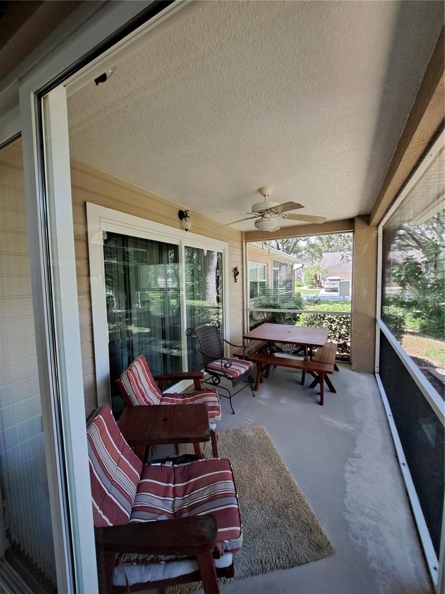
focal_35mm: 13
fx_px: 223
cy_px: 297
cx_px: 222
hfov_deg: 89.9
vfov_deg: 106.2
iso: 100
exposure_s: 1/40
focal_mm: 1.74
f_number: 2.2
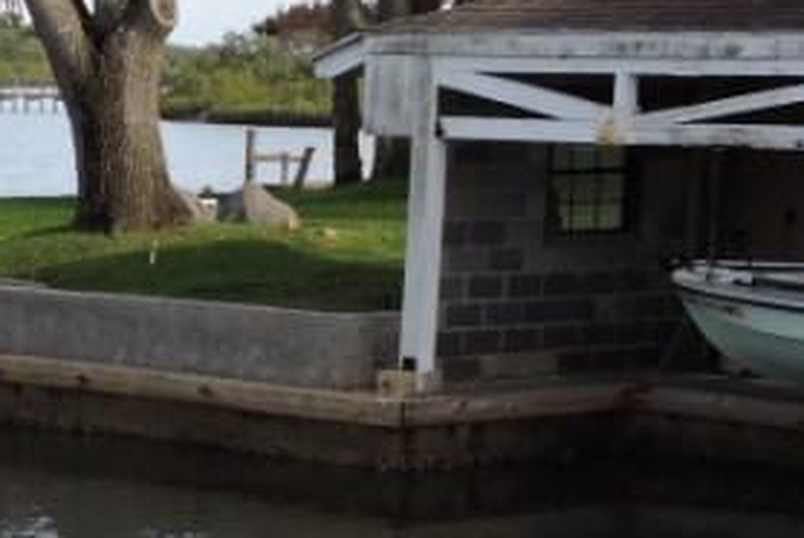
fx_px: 3421
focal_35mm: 153
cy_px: 772
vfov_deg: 8.8
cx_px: -544
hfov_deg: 12.5
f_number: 3.8
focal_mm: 7.2
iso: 125
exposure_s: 1/640
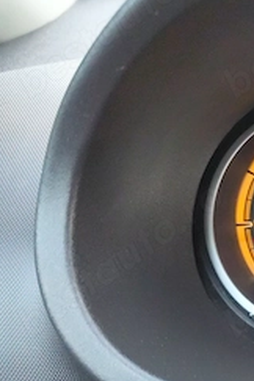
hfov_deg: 18.4
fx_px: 624
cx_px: 448
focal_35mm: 59
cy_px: 281
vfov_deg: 33.3
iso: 1225
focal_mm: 6.19
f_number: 1.65
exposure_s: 1/100
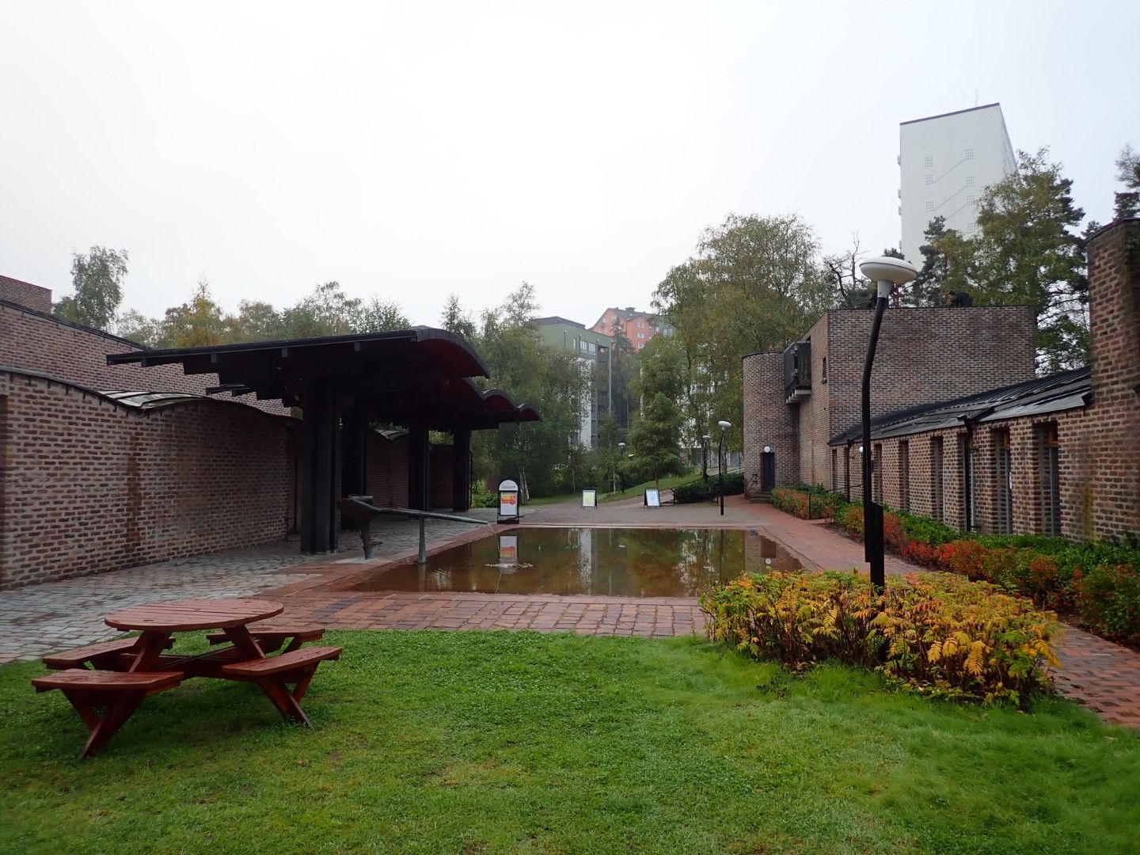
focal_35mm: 25
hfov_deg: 69.4
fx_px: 823
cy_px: 428
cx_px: 570
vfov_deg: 54.9
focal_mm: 4.5
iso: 100
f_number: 2
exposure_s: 1/100
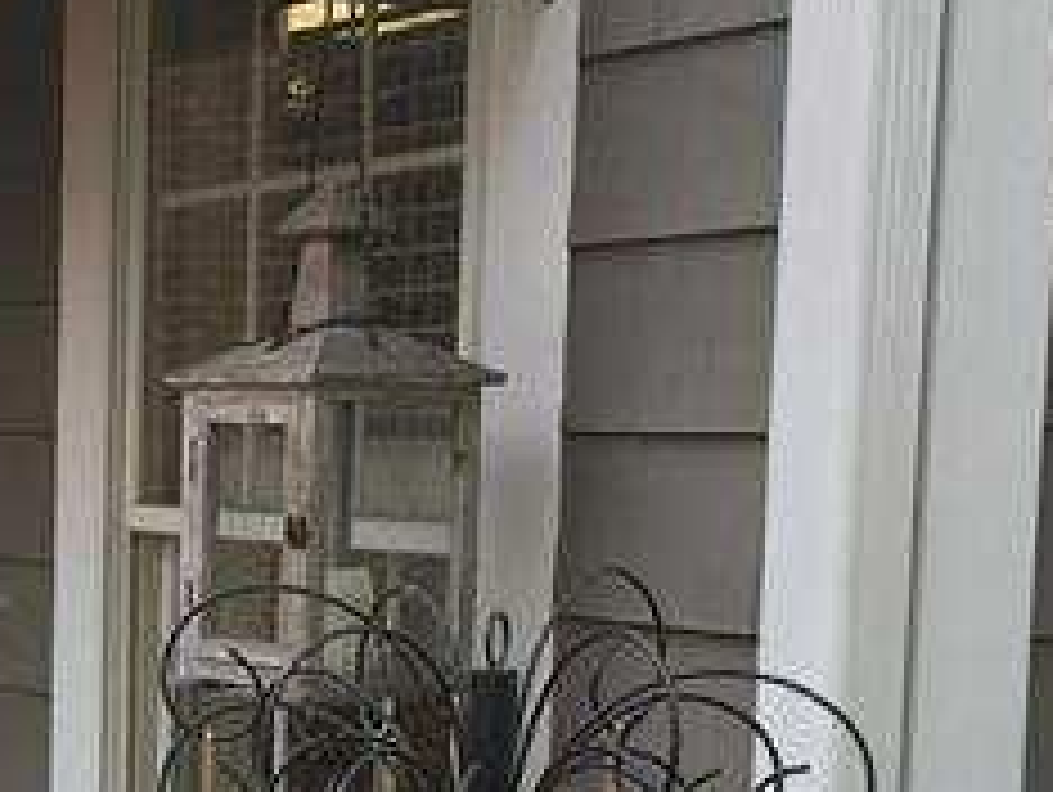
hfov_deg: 19.8
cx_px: -72
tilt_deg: -5.6
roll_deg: -1.1
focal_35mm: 95
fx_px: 2893
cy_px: 770
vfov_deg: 15.3
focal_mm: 4.15
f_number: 2.2
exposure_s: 1/120
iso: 32
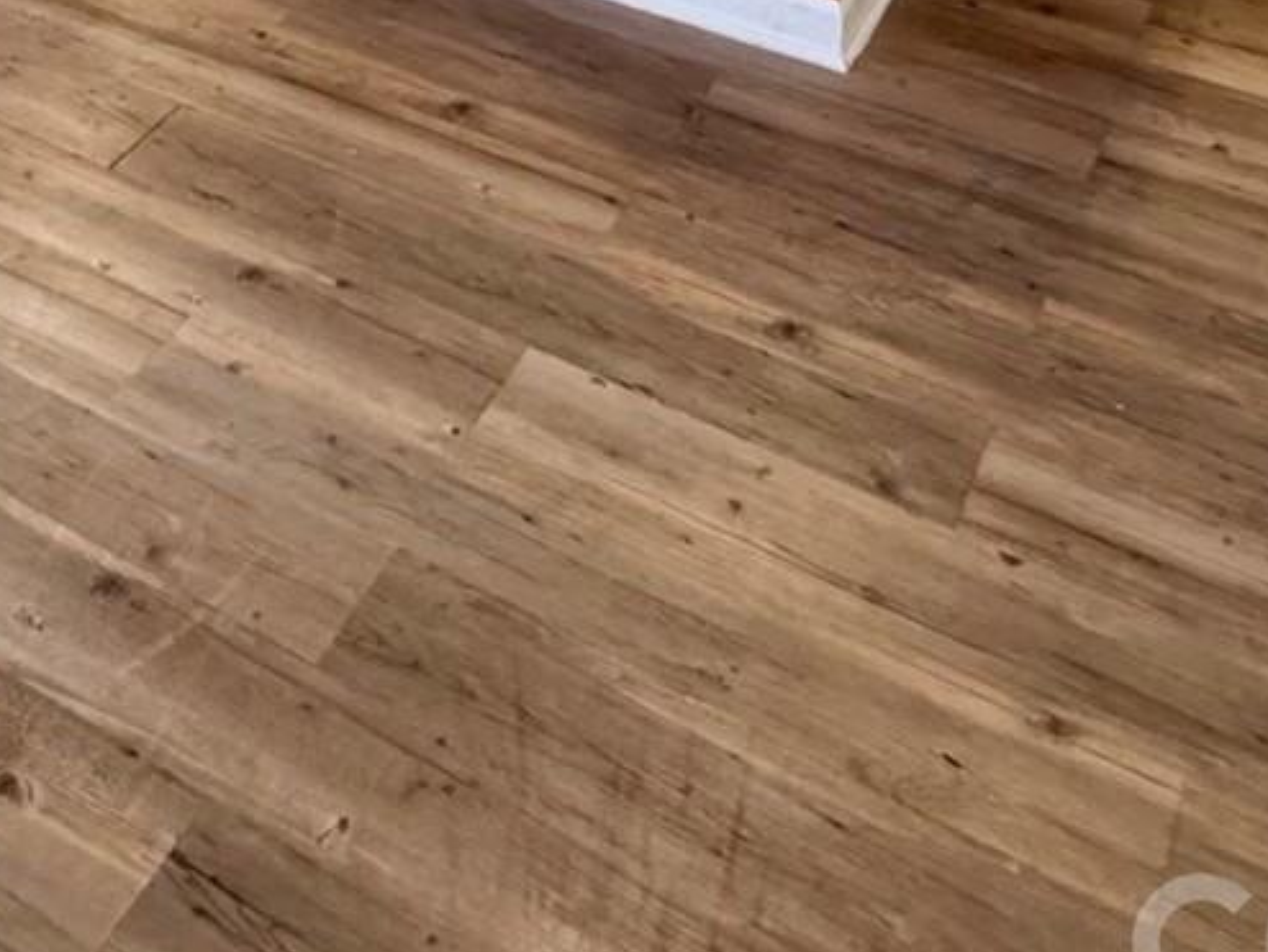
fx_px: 2126
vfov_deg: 18.6
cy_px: -834
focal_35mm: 58
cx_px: 49
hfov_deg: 31.2
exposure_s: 1/60
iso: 320
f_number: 2.2
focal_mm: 2.22
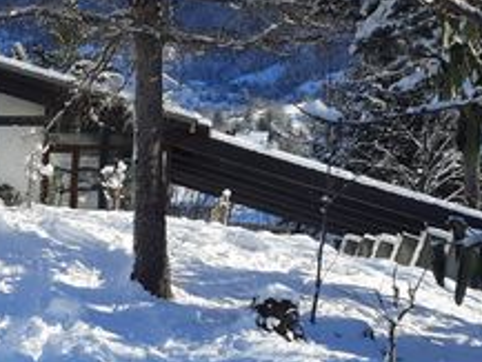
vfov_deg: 21.0
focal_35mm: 69
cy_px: 295
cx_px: -144
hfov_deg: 24.5
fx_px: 961
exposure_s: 1/988
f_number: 2
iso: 32
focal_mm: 4.6
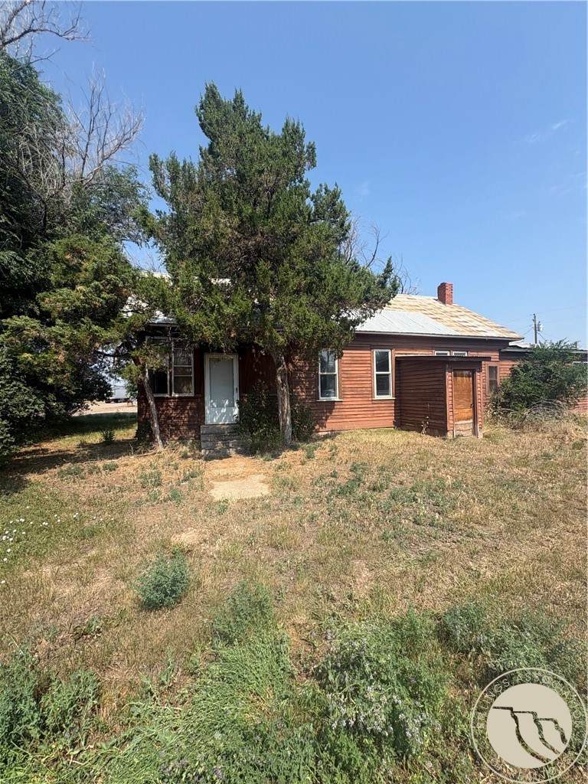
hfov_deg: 85.7
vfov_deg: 102.1
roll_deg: -0.9
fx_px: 317
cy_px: 392
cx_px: 294
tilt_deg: +4.0
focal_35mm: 14
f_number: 2.2
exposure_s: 1/1063
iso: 50
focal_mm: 2.22
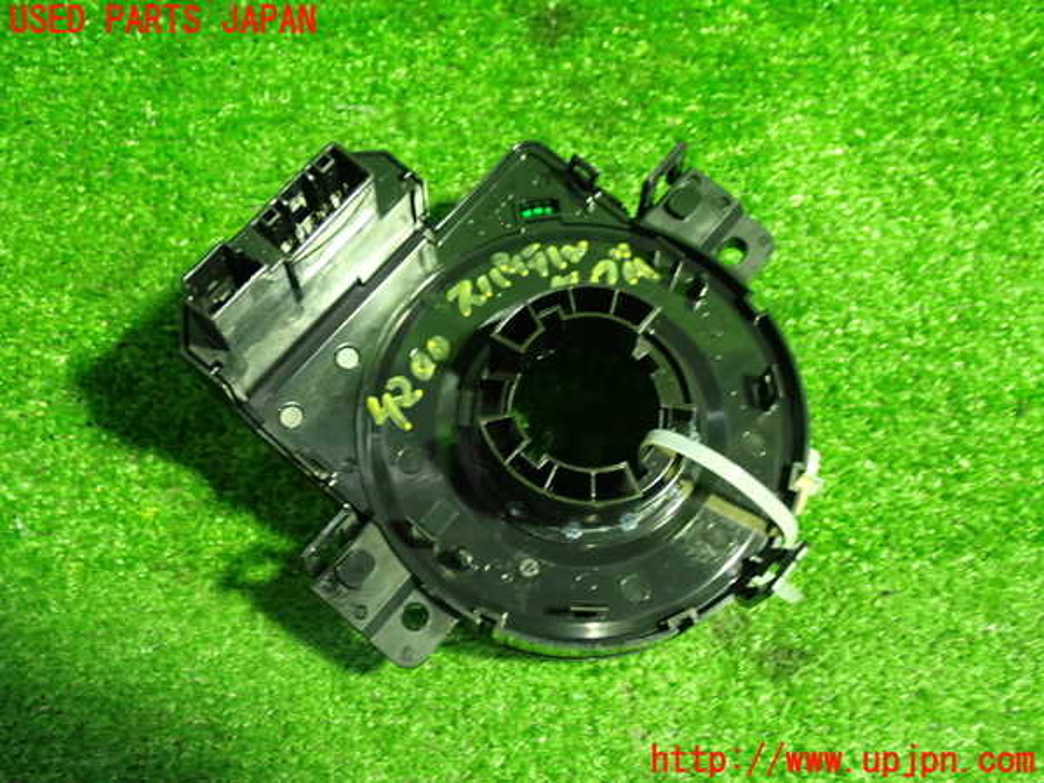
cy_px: 392
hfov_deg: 42.9
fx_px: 1327
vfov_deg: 32.9
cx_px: 522
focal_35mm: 44
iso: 800
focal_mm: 7.84
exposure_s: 1/25
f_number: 2.9
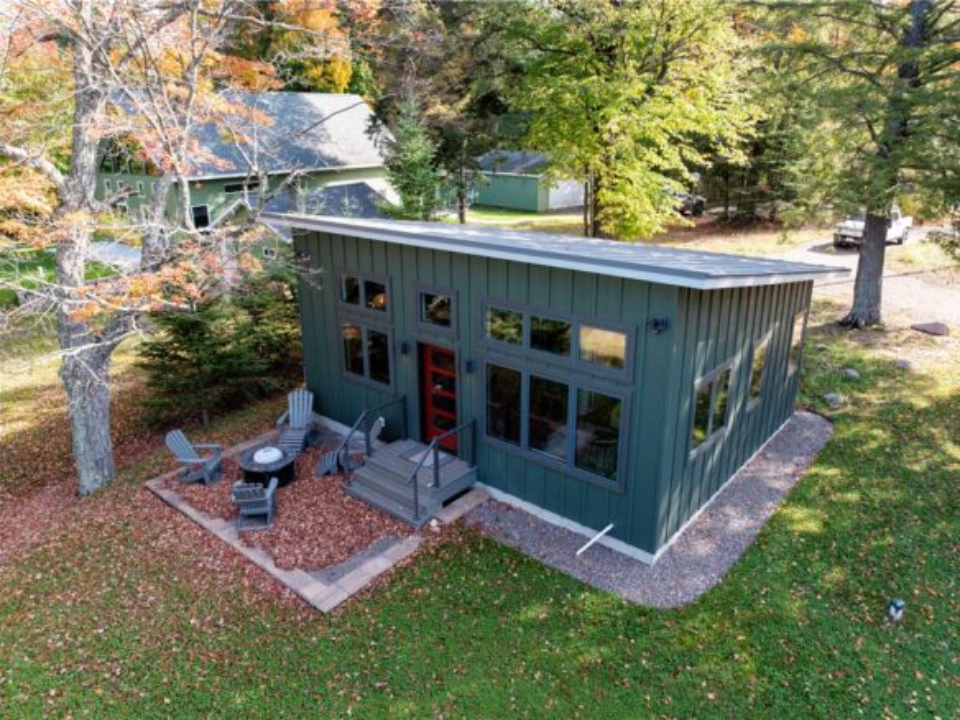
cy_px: 360
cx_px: 480
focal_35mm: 24
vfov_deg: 56.8
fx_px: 666
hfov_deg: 71.6
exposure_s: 1/320
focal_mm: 12.29
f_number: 2.8
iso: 280
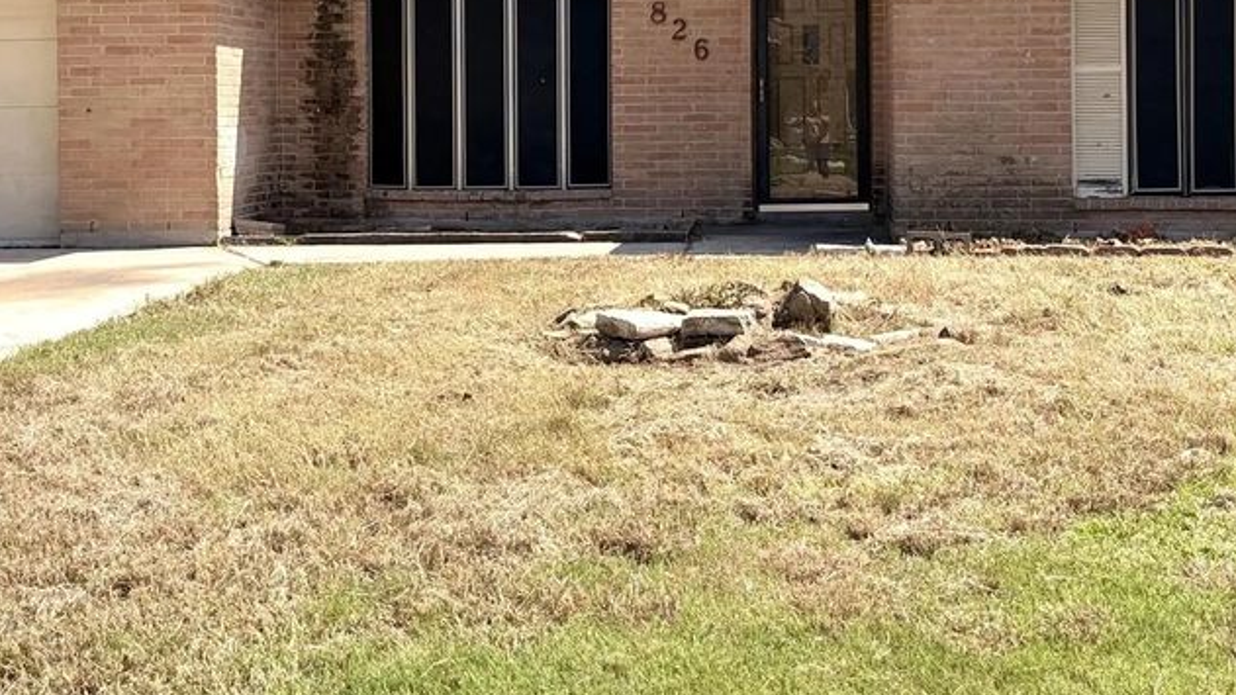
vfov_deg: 22.1
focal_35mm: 53
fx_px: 1737
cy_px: 80
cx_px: 641
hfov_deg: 39.2
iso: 50
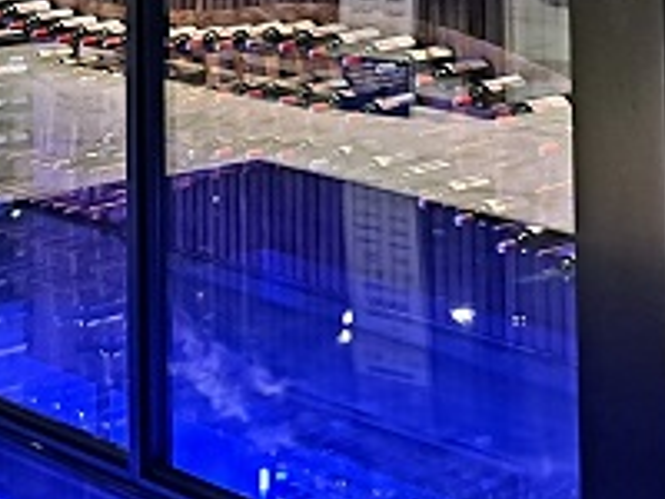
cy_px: -303
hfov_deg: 19.8
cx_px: -7
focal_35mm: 96
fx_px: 1844
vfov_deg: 14.2
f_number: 1.8
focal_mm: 5.23
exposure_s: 1/24
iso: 500
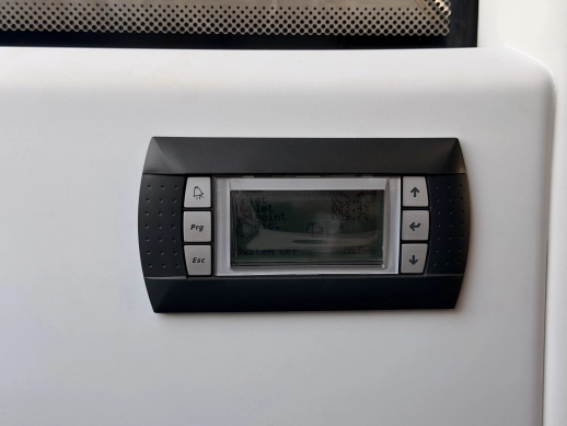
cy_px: 222
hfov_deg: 37.5
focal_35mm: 51
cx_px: 296
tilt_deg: -2.6
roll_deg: +1.1
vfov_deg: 28.6
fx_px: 836
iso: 64
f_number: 1.78
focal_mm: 6.76
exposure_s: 1/527
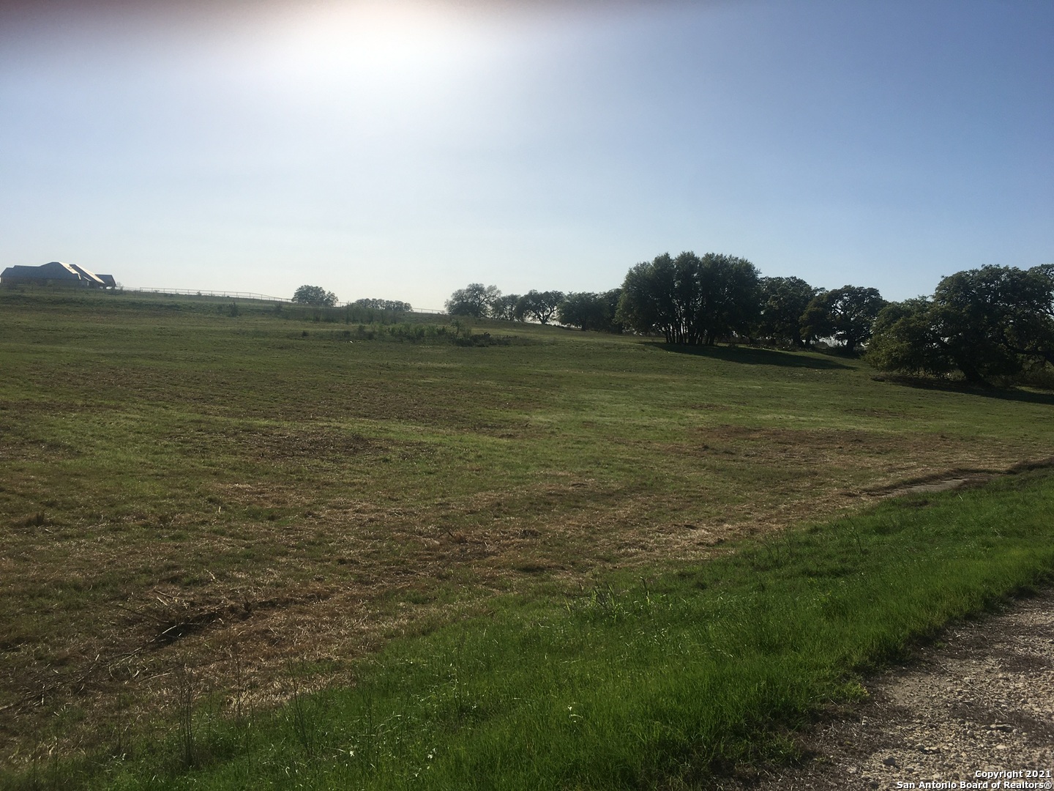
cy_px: 396
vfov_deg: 48.2
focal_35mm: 29
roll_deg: -1.8
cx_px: 527
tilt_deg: -0.4
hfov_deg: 61.7
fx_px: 883
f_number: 2.2
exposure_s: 1/3344
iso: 25
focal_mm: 4.15
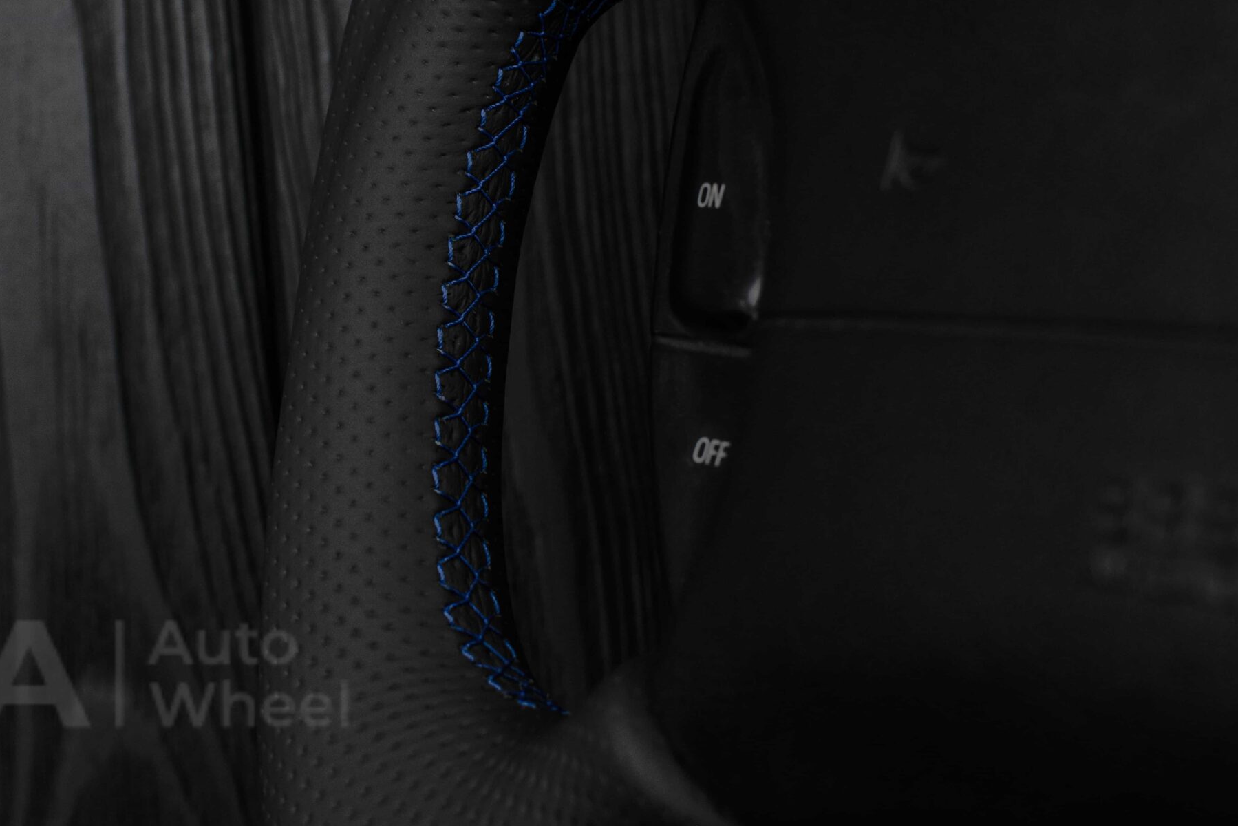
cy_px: 285
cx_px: 492
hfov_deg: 27.0
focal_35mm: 75
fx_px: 2569
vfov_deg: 18.2
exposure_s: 1/125
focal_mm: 35
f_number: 6.3
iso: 500
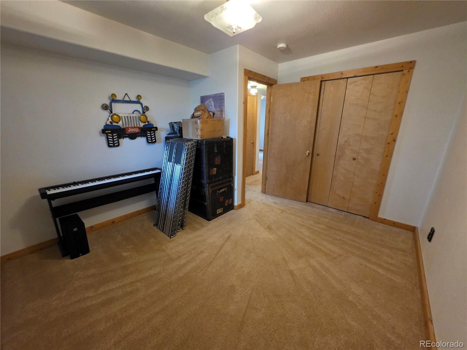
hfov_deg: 106.2
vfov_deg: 89.9
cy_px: 175
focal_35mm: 13
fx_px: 175
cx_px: 234
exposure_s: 1/60
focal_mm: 2.2
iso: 640
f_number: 1.9
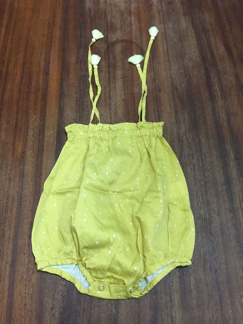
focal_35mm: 29
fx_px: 271
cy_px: 162
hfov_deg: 48.2
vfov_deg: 61.7
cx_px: 122
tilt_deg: -67.9
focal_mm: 4.15
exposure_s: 1/8
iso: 125
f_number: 2.2
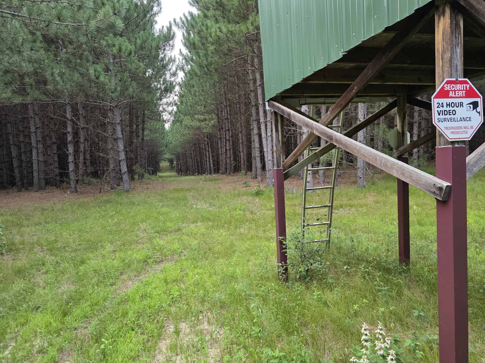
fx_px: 322
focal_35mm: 23
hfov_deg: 73.9
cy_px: 182
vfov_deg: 58.9
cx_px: 242
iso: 200
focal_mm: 6.3
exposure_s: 1/180
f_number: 1.7
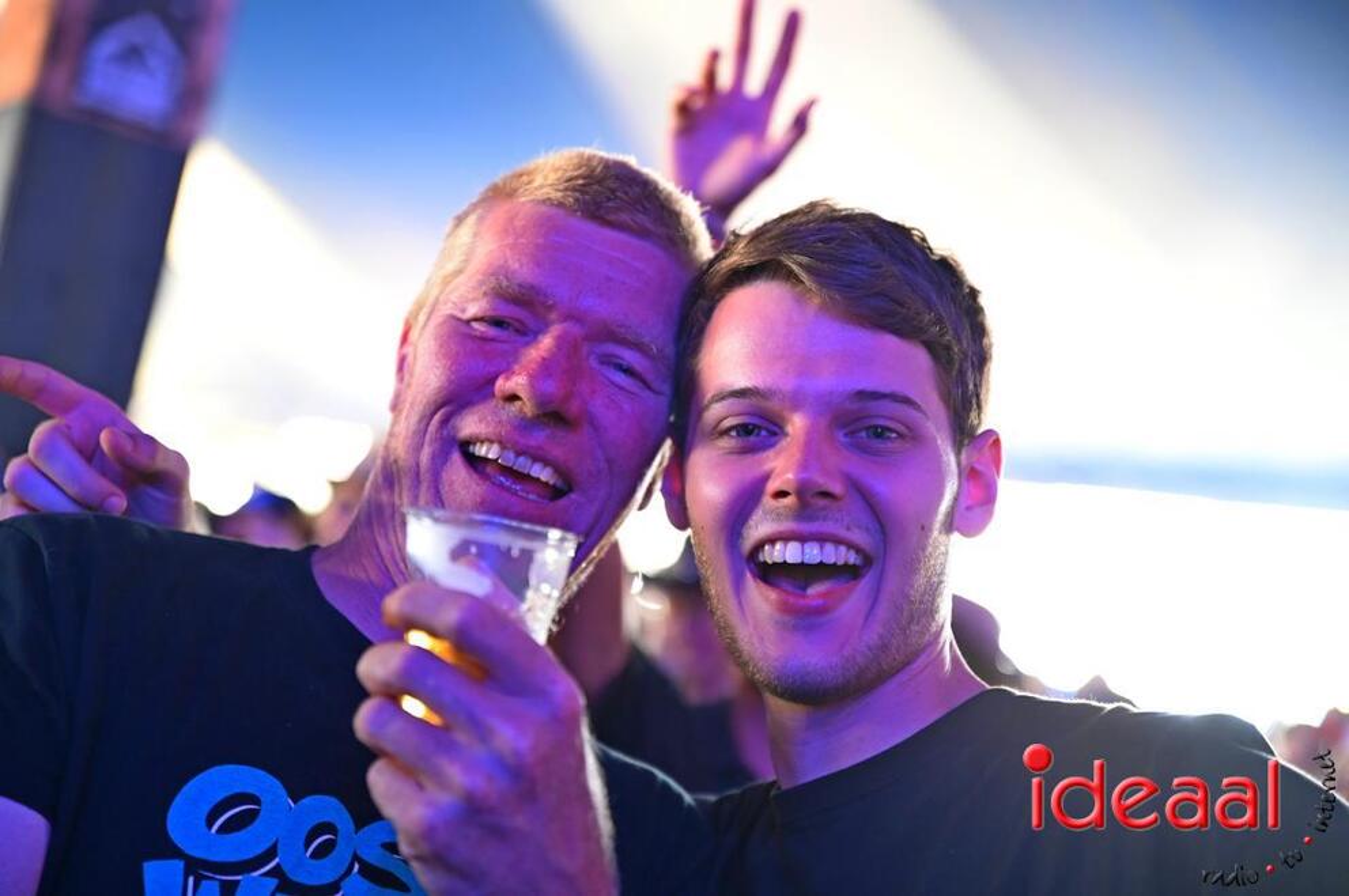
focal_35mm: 70
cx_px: 674
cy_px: 448
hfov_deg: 28.9
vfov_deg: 19.4
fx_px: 2620
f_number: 2.8
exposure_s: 1/100
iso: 3200
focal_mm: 70
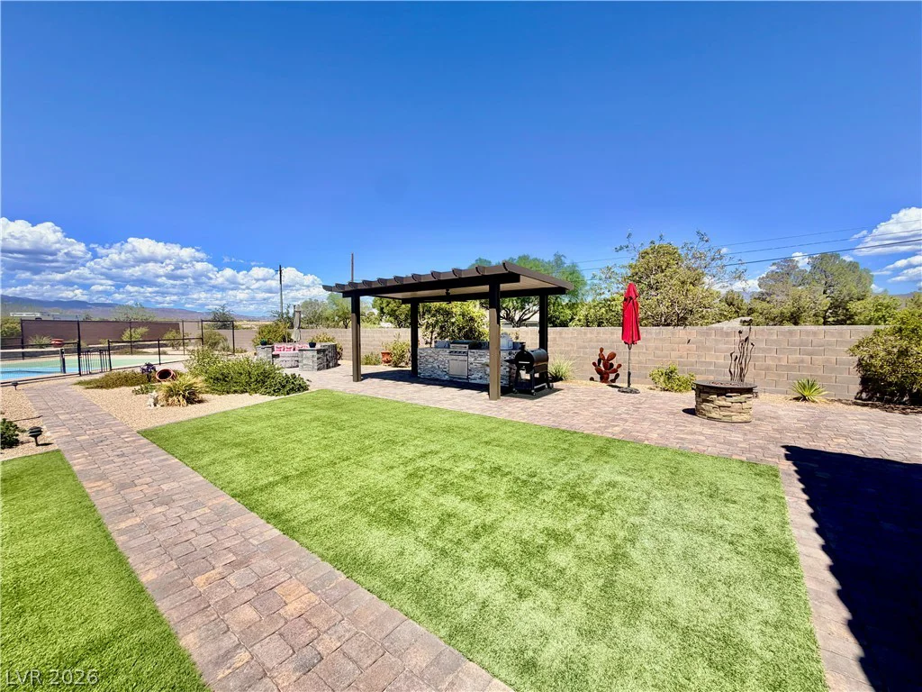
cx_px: 461
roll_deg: -2.1
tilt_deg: -2.3
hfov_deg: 102.1
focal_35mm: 14
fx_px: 373
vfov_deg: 85.7
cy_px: 346
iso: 20
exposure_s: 1/928
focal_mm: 2.22
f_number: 2.2
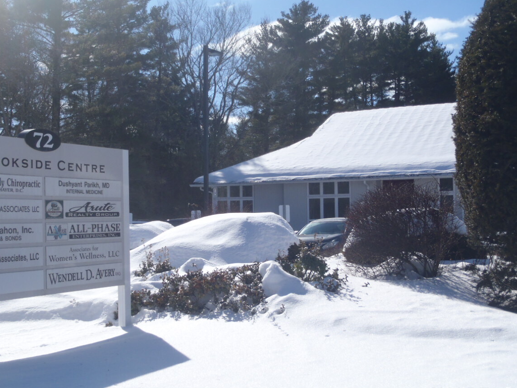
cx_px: 232
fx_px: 717
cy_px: 192
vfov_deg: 30.3
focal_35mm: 48
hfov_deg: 39.6
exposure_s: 1/100
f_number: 13
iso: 80
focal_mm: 7.73
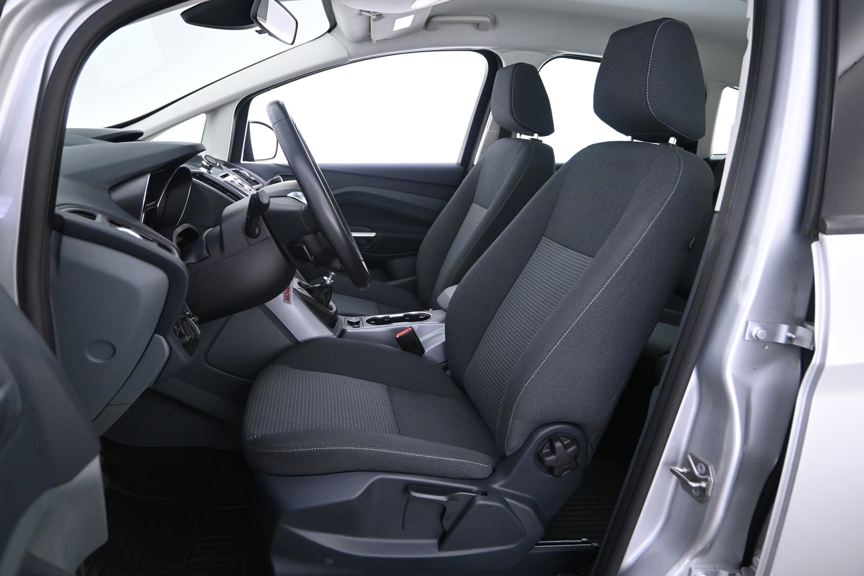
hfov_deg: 73.7
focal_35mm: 24
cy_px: 288
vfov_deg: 53.1
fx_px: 576
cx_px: 432
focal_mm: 16
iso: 3200
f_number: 3.5
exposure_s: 1/30
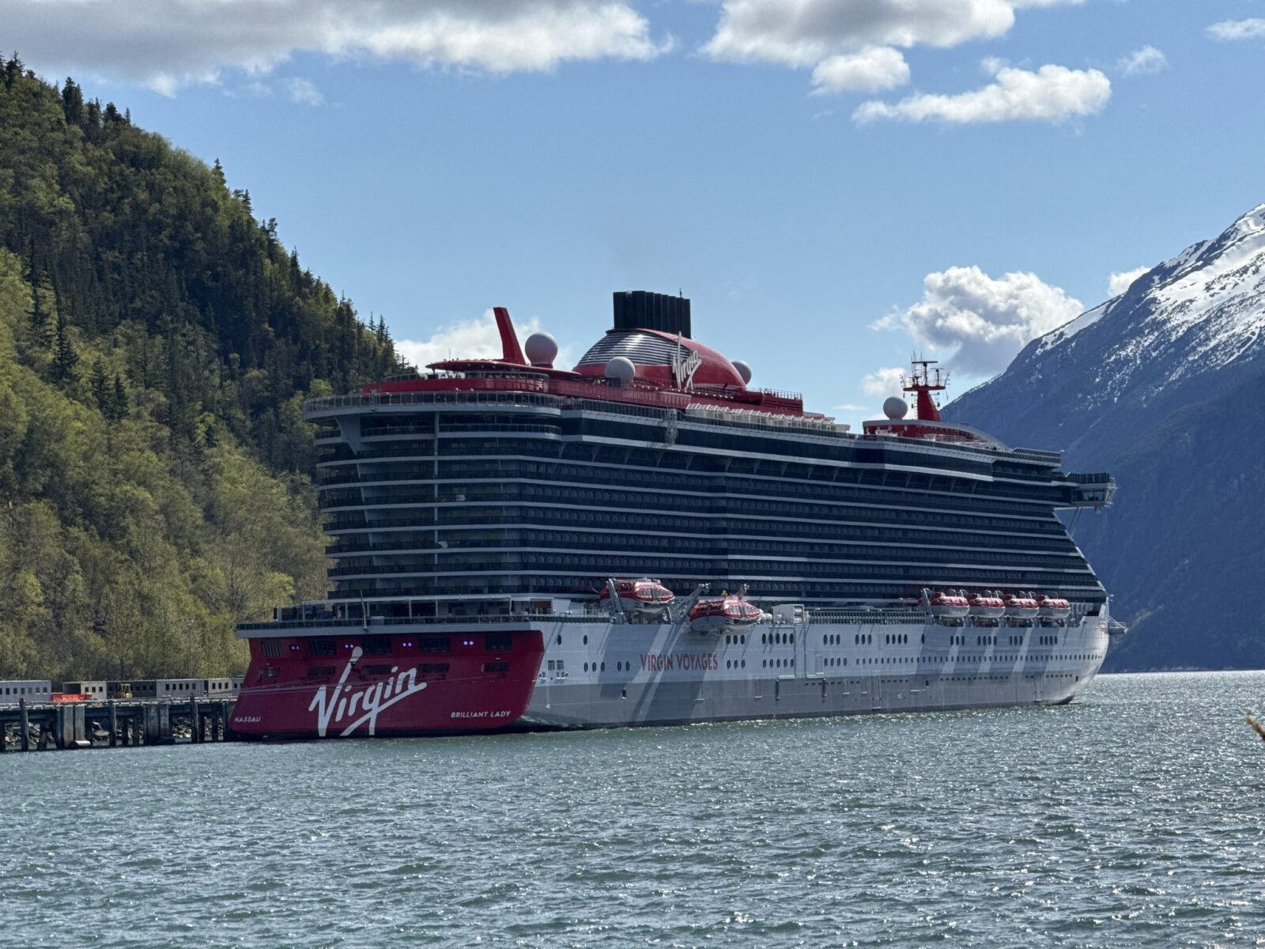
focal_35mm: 120
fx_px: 4385
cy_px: 474
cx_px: 632
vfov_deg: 12.3
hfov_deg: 16.4
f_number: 2.8
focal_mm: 15.66
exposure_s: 1/2817
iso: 50
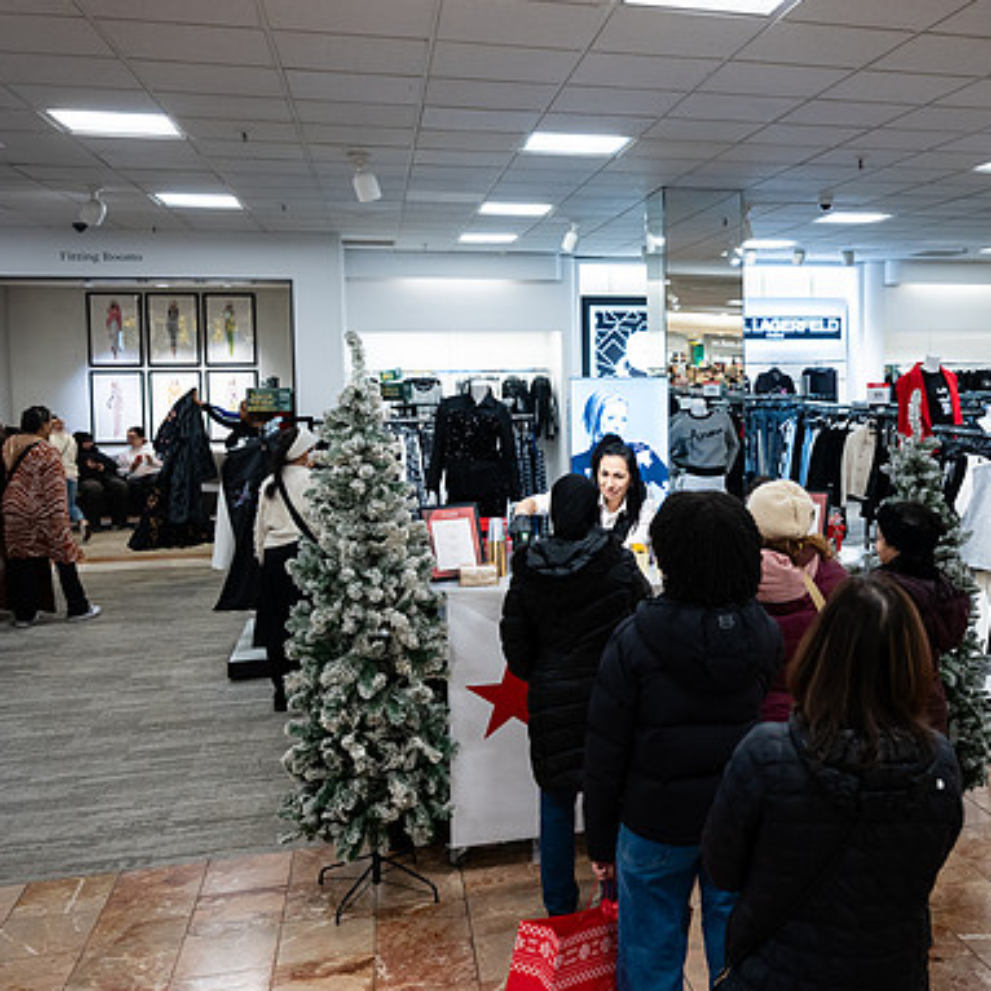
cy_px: 433
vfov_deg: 45.9
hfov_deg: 44.8
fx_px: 1166
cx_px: 721
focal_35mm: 36
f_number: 3.2
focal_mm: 24
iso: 1000
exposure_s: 1/125
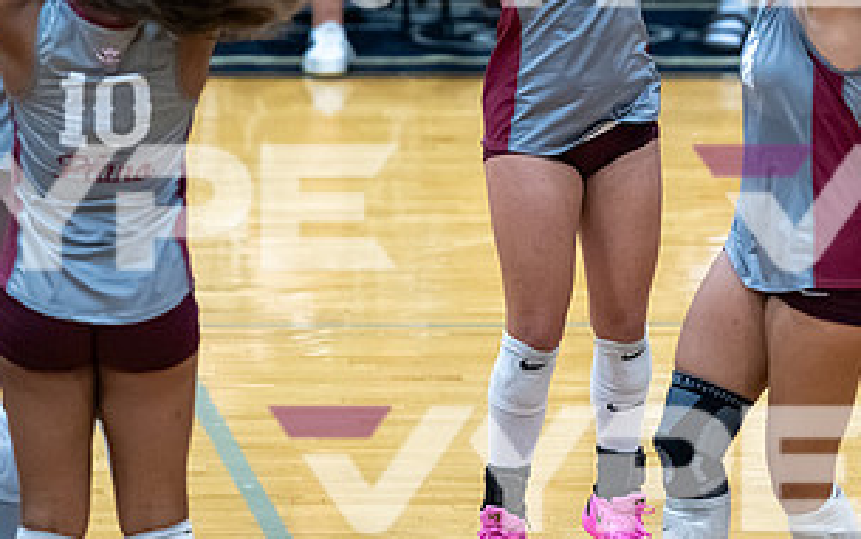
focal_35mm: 522
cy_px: -99
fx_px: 12256
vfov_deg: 2.5
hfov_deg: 4.0
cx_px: 653
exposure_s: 1/1600
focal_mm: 200
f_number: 2
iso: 3200
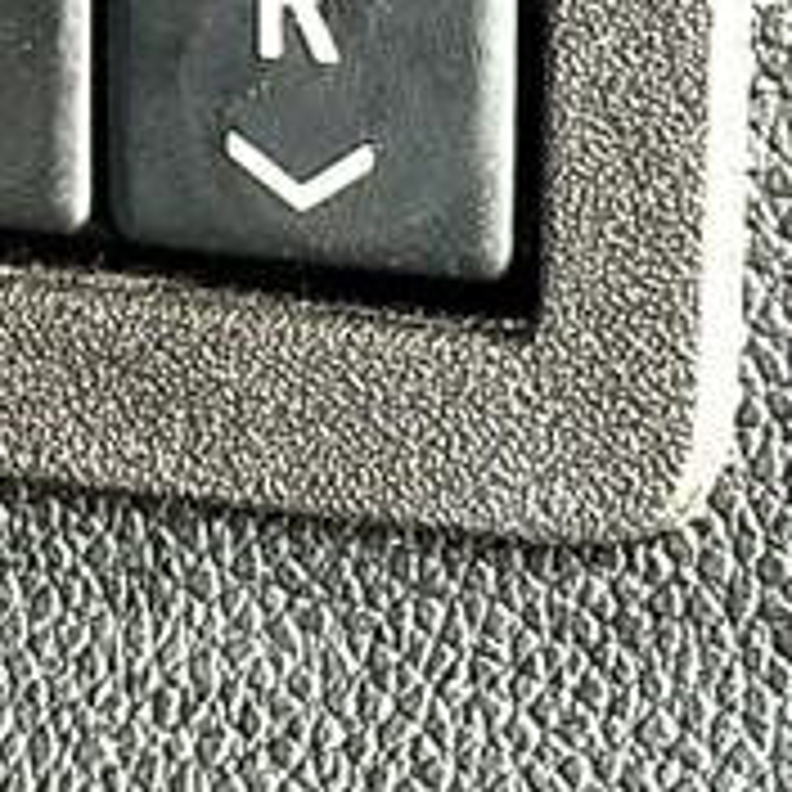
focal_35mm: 183
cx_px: -374
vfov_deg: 9.4
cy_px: -277
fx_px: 4737
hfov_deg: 9.3
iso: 160
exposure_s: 1/73
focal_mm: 6.86
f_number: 1.78
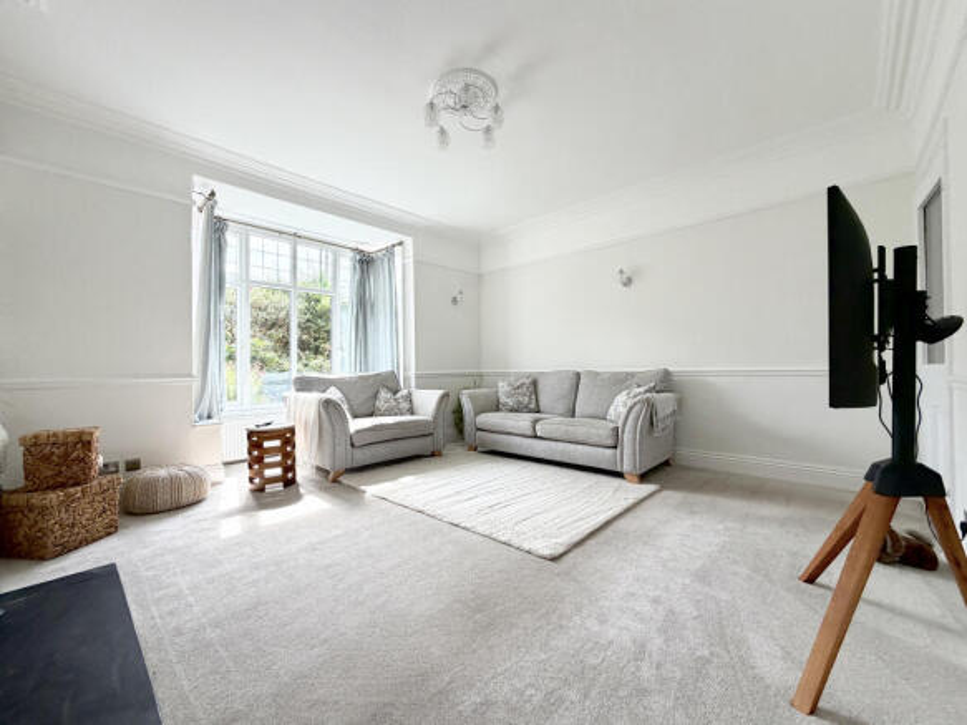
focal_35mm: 14
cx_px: 484
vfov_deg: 85.7
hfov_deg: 102.1
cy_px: 362
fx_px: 391
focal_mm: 2.22
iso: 50
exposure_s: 1/203
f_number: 2.2
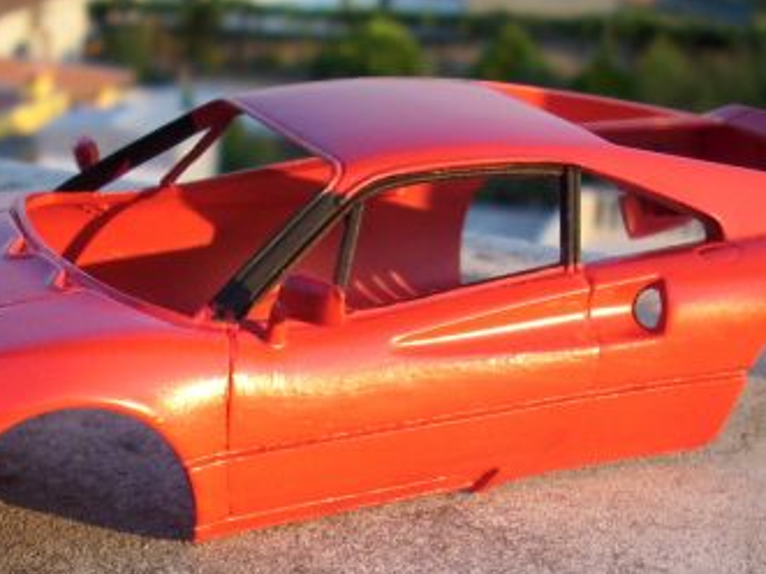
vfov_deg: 19.4
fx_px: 1659
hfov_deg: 26.0
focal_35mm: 75
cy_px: 461
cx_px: 359
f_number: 2.8
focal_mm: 6.2
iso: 50
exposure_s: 1/250
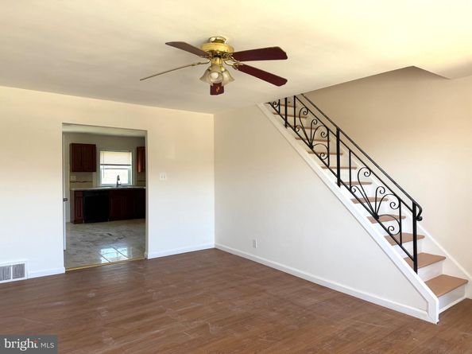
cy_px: 177
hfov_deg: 71.6
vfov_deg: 56.8
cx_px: 236
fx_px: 327
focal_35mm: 24
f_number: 1.78
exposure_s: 1/121
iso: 125
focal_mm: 6.76
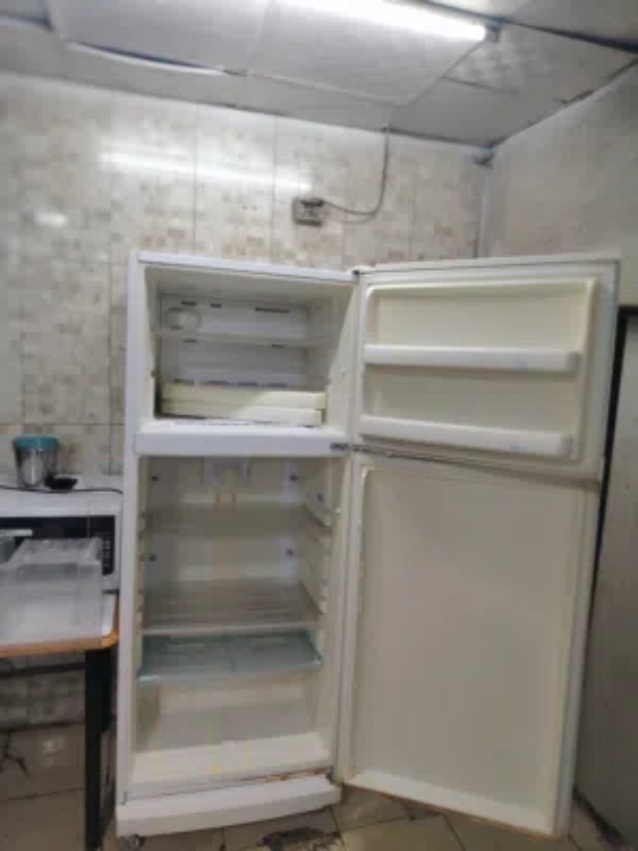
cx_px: 319
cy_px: 426
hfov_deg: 56.8
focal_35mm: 24
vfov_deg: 71.6
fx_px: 590
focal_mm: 5.25
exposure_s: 1/33.3
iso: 188
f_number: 0.95
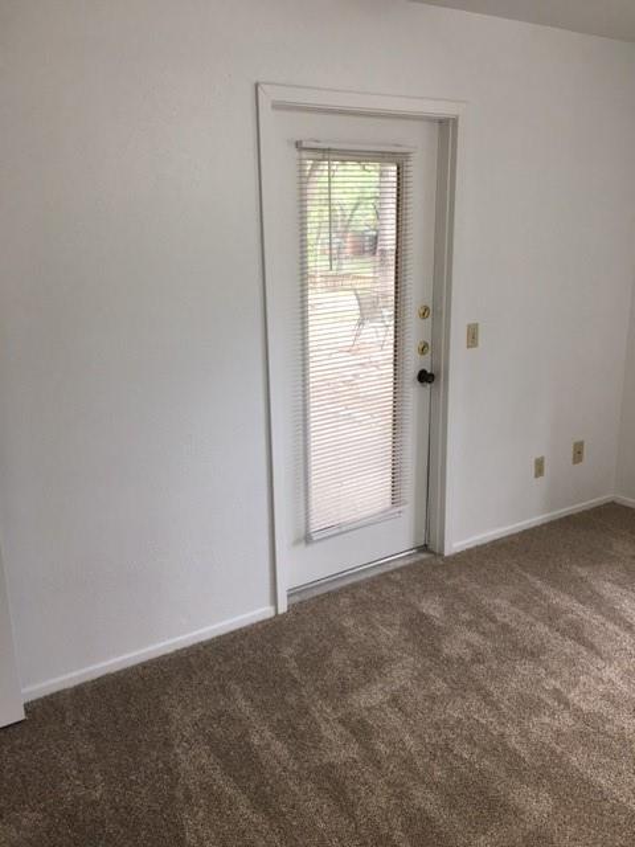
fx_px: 709
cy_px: 424
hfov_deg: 48.2
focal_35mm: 29
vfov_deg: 61.7
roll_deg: +1.7
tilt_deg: -14.2
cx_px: 318
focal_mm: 4.15
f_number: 2.2
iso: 25
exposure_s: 1/15
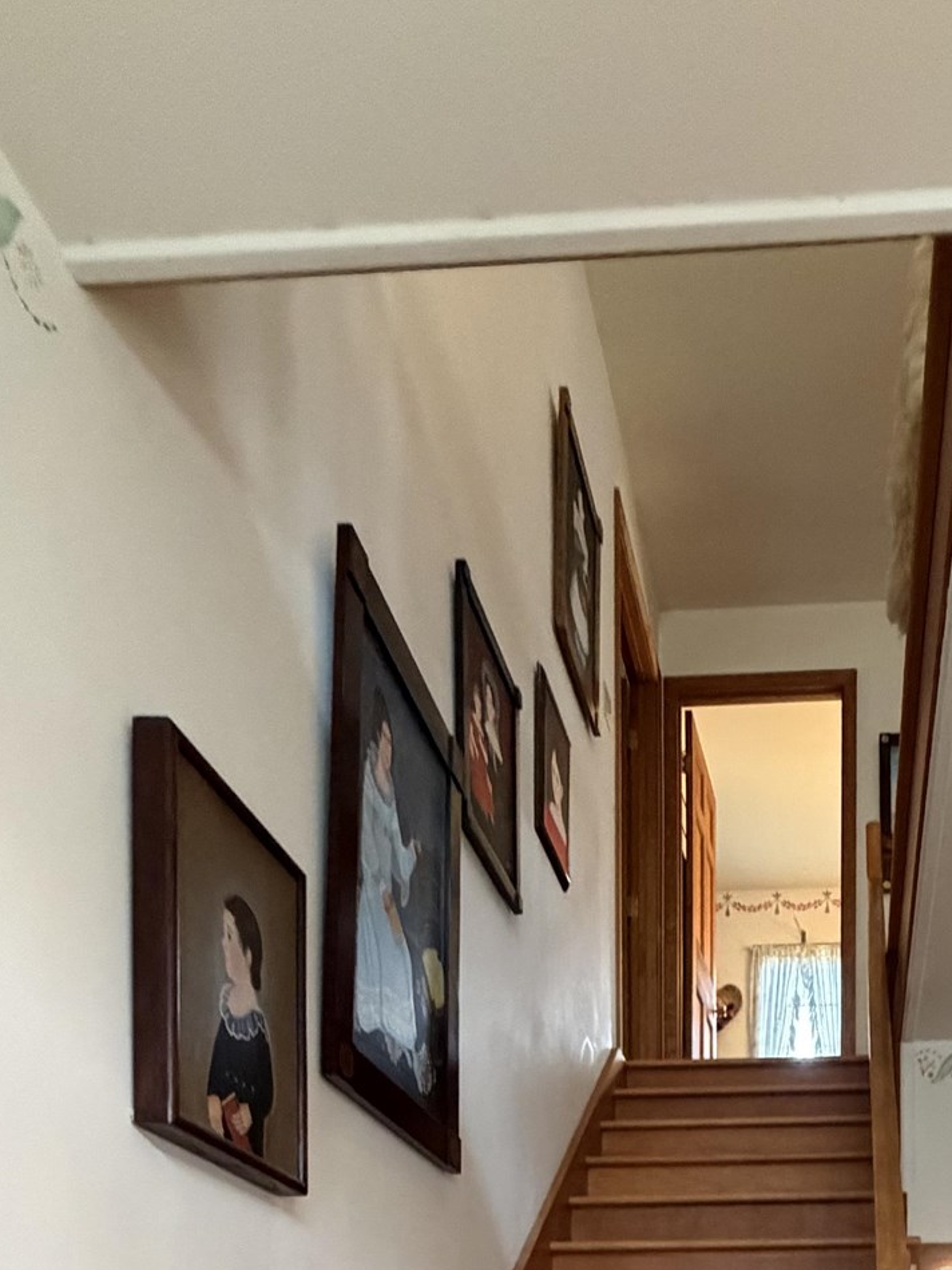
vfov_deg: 38.9
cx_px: 771
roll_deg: +0.1
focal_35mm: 34
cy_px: 1534
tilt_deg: -1.2
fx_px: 1246
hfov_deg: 40.0
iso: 640
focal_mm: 2.22
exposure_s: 1/60
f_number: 2.2
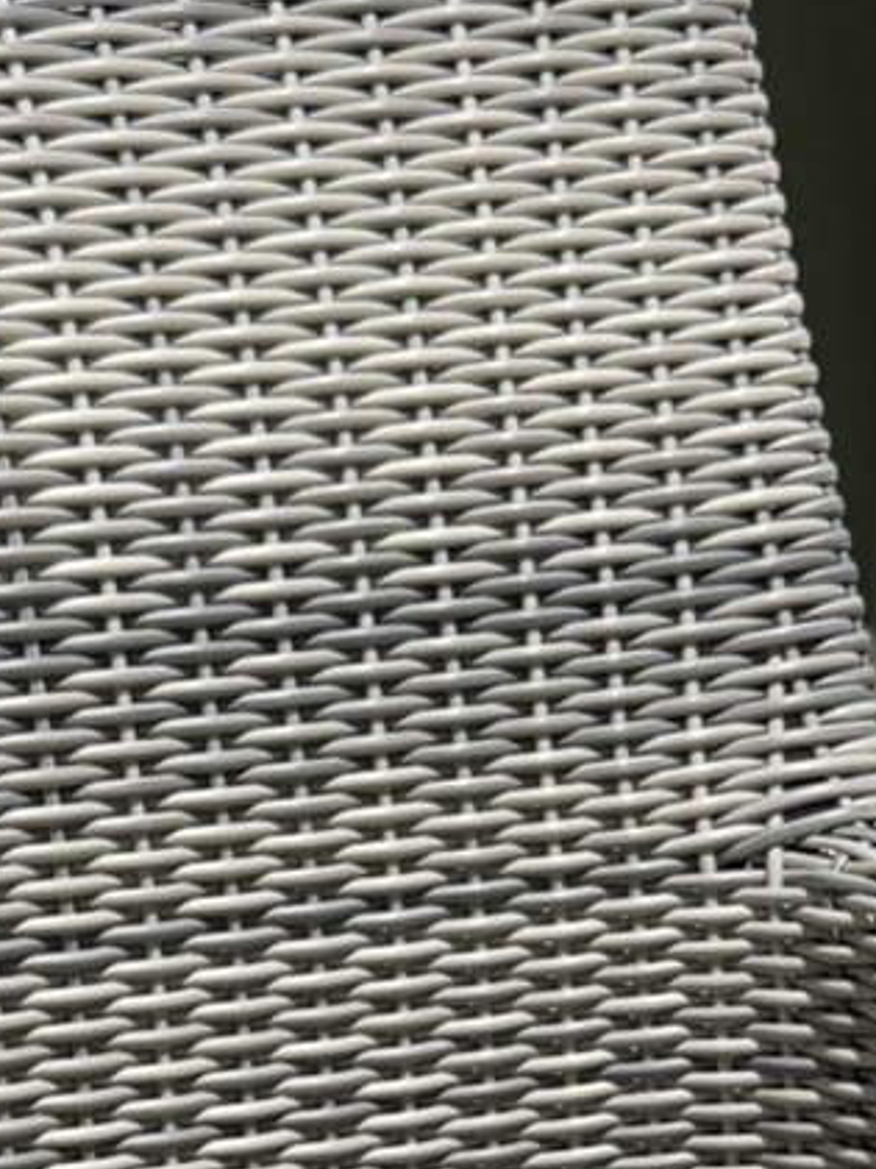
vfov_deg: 15.9
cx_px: 540
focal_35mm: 117
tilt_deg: -22.6
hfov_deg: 12.7
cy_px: 1542
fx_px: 3948
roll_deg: -1.6
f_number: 1.78
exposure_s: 1/121
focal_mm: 6.76
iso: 160
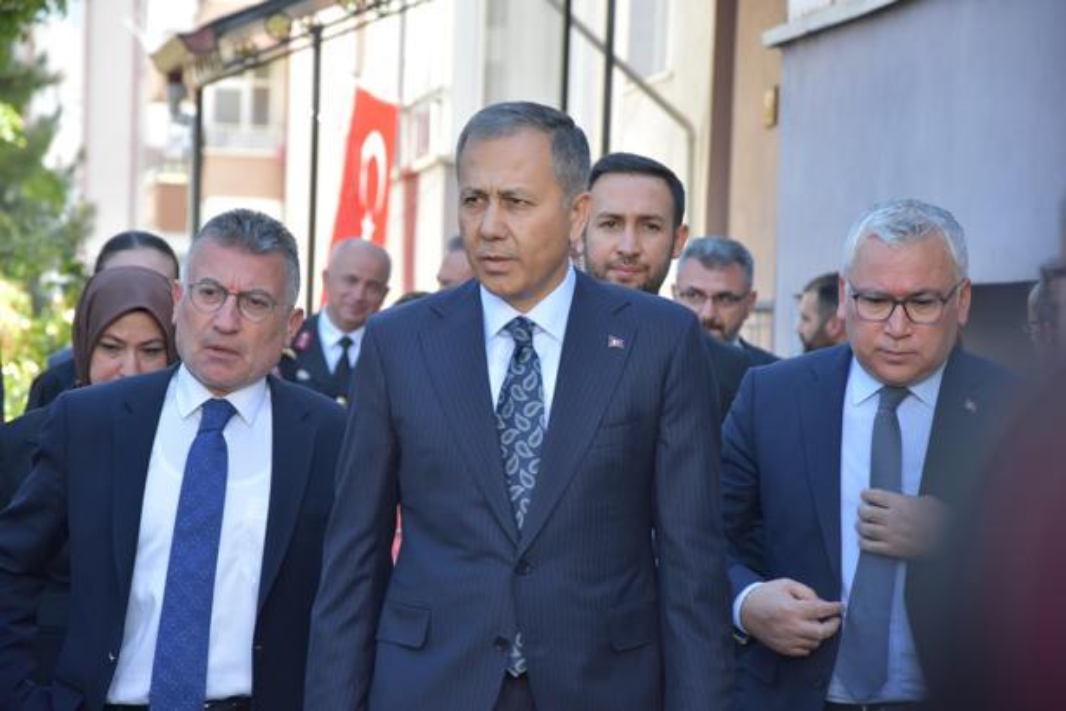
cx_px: 533
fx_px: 4663
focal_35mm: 158
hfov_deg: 13.0
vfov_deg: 8.7
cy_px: 356
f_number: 7.1
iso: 800
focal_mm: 105
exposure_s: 1/200
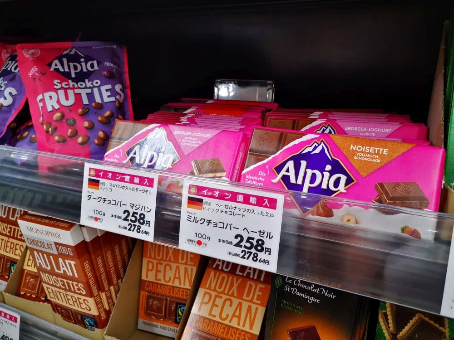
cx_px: 227
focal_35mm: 27
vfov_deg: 51.4
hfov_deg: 65.3
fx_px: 354
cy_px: 170
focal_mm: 4.75
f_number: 1.8
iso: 200
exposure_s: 1/120
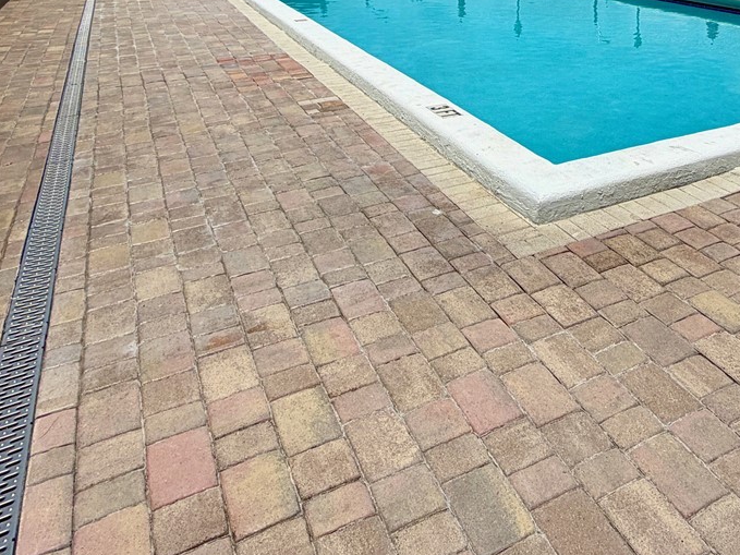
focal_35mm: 33
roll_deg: +0.2
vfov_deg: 37.0
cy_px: -36
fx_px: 705
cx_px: 534
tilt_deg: -4.0
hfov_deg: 53.4
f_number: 2.2
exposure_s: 1/2717
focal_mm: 2.22
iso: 20
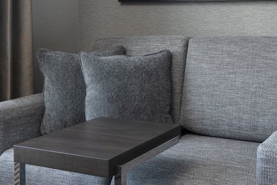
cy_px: 13
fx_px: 477
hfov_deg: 32.2
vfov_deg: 21.4
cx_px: 180
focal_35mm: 62
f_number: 9.5
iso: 100
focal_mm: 28
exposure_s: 1/60
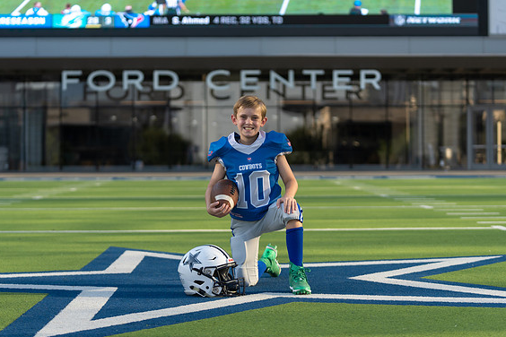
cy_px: 165
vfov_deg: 16.1
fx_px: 1195
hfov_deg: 23.9
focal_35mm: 85
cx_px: 258
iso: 100
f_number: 2.8
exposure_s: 1/640
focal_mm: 77
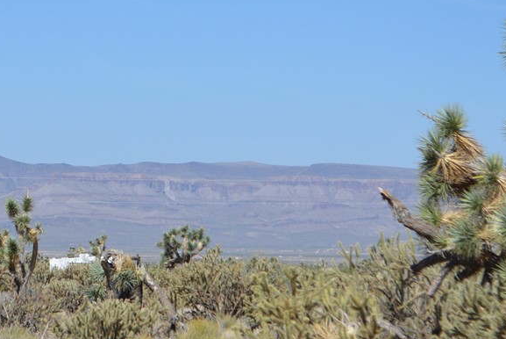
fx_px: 2180
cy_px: 209
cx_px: 130
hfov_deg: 13.2
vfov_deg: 8.9
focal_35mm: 155
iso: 400
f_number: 7.1
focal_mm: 55
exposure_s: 1/2000
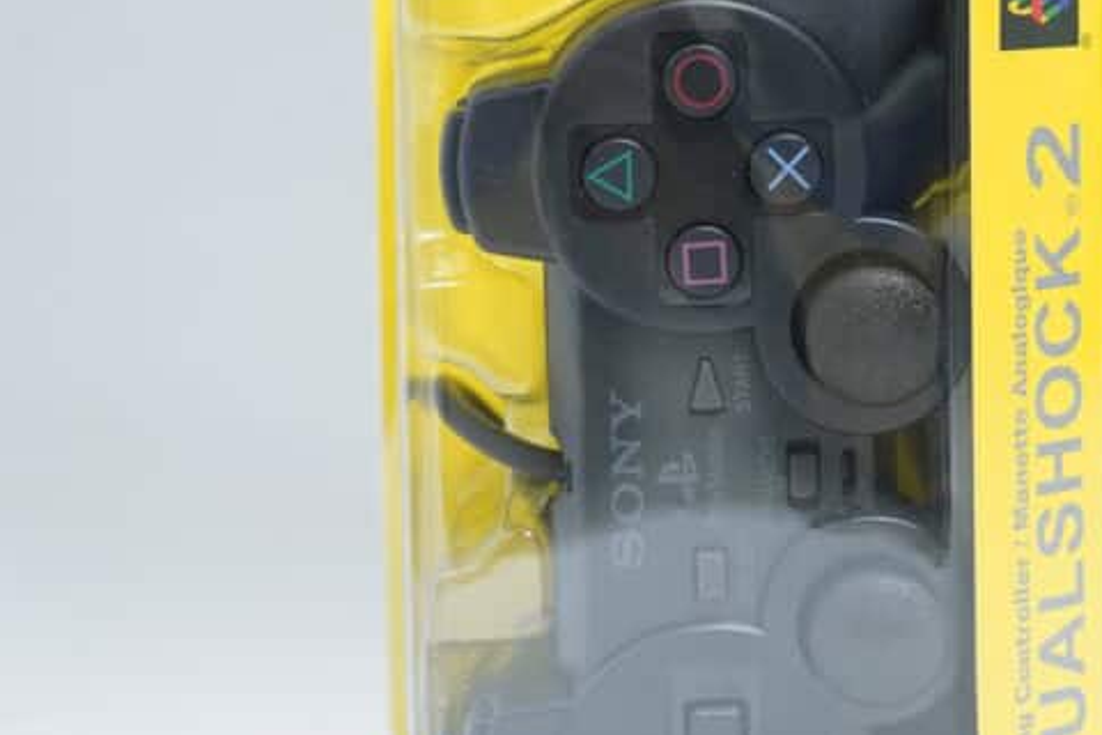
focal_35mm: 95
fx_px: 2908
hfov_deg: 21.3
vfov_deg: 14.4
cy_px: 363
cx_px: 787
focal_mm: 38
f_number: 4
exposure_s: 1/15
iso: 250
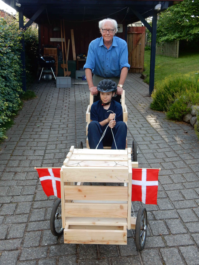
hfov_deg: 33.6
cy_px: 132
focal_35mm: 43
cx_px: 100
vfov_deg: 43.9
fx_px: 330
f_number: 4.2
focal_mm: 7.6
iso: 125
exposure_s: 1/100
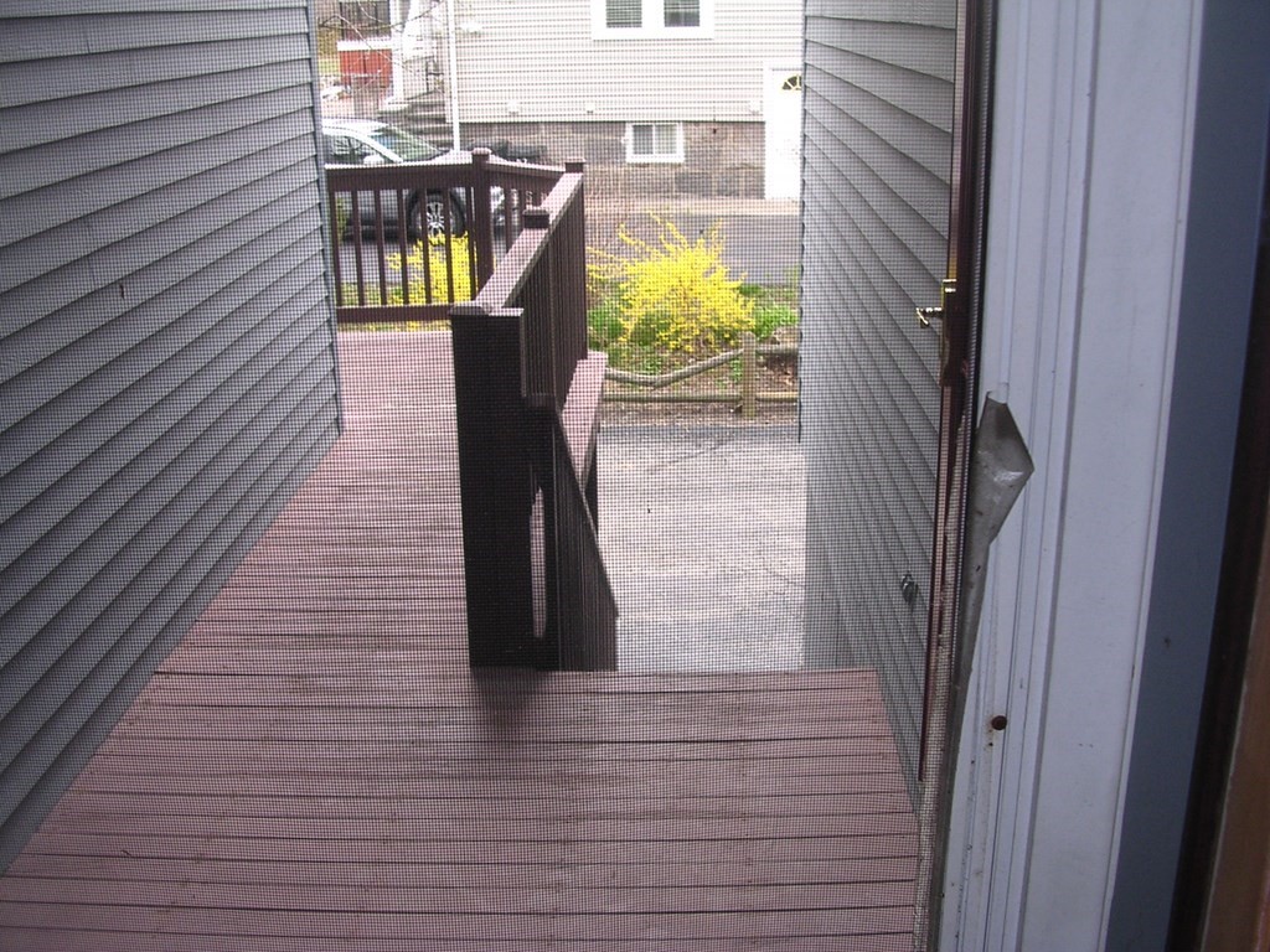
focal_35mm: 38
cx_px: 635
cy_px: 476
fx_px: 1394
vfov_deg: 37.7
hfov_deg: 49.0
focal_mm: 5.8
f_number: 2.8
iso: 100
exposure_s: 1/30
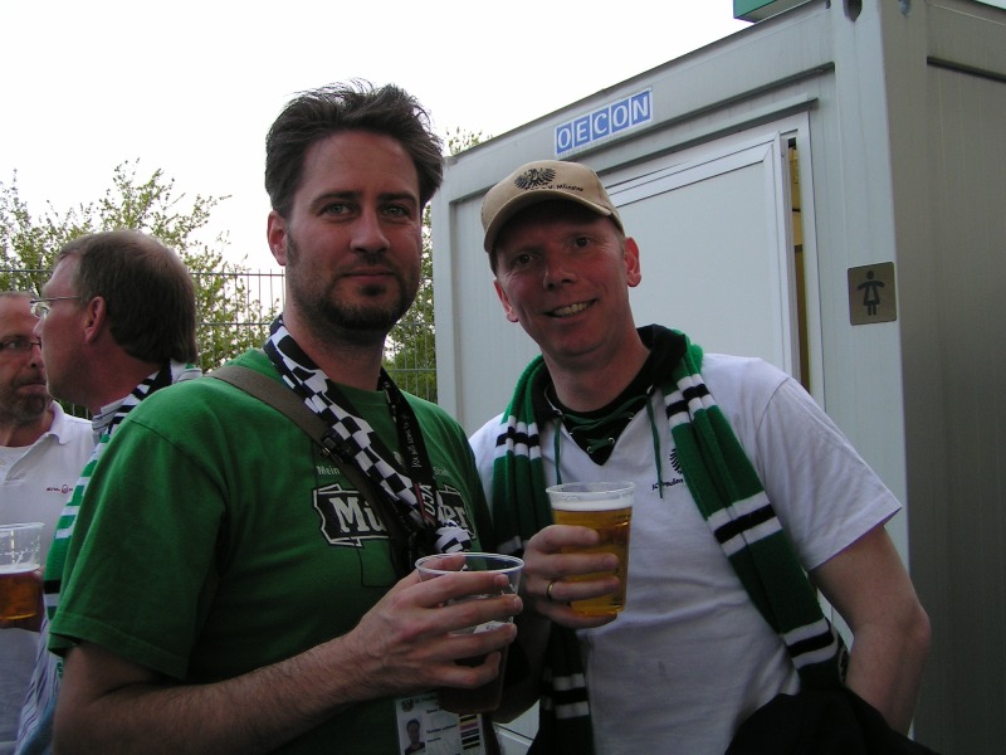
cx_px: 503
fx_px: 1104
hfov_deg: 49.0
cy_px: 378
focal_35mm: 38
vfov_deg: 37.7
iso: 50
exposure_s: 1/50
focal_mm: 5.8
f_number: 3.5
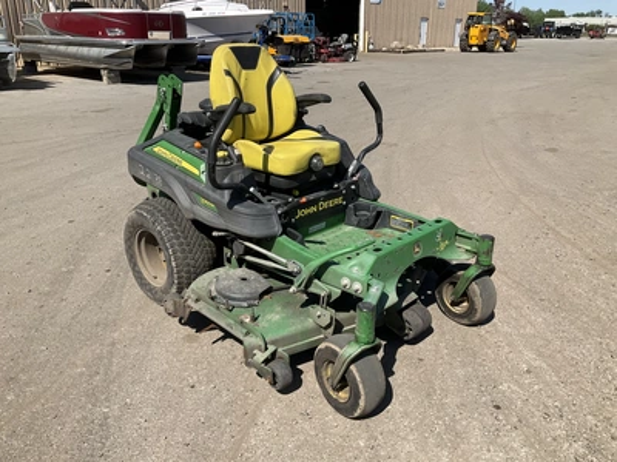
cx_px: 308
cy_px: 231
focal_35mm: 29
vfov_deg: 48.2
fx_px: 517
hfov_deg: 61.7
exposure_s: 1/2227
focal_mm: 3
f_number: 1.8
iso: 25
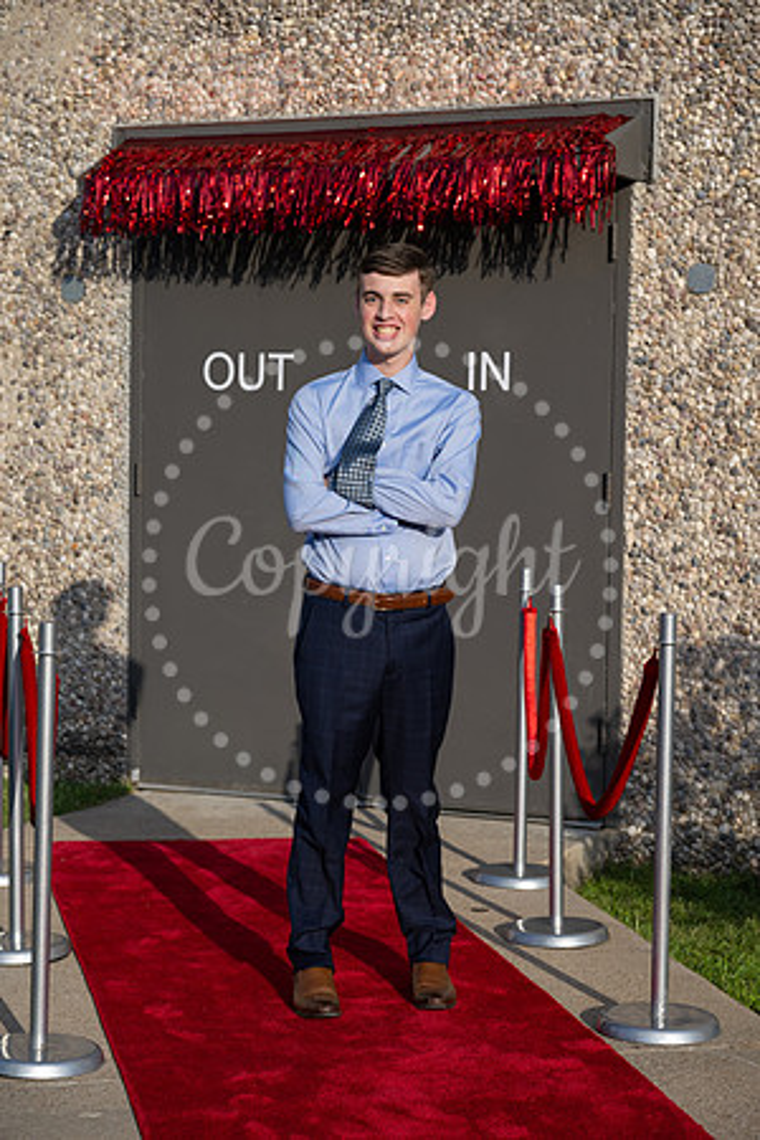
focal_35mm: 70
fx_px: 2216
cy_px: 570
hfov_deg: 19.5
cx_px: 380
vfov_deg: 28.8
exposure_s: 1/2000
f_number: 5
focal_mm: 70
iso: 320
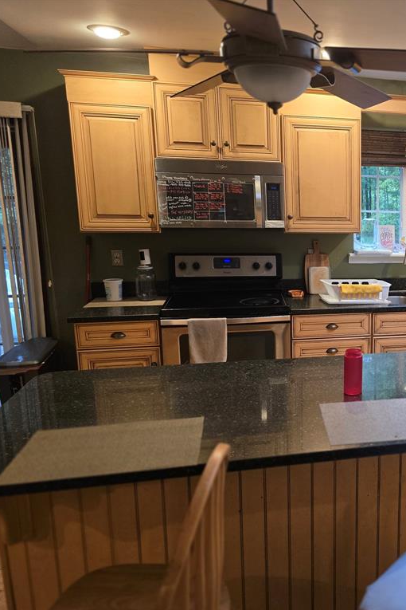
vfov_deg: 58.7
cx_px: 386
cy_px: 305
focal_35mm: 32
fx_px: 541
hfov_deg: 37.6
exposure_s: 1/120
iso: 250
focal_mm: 6.3
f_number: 1.7
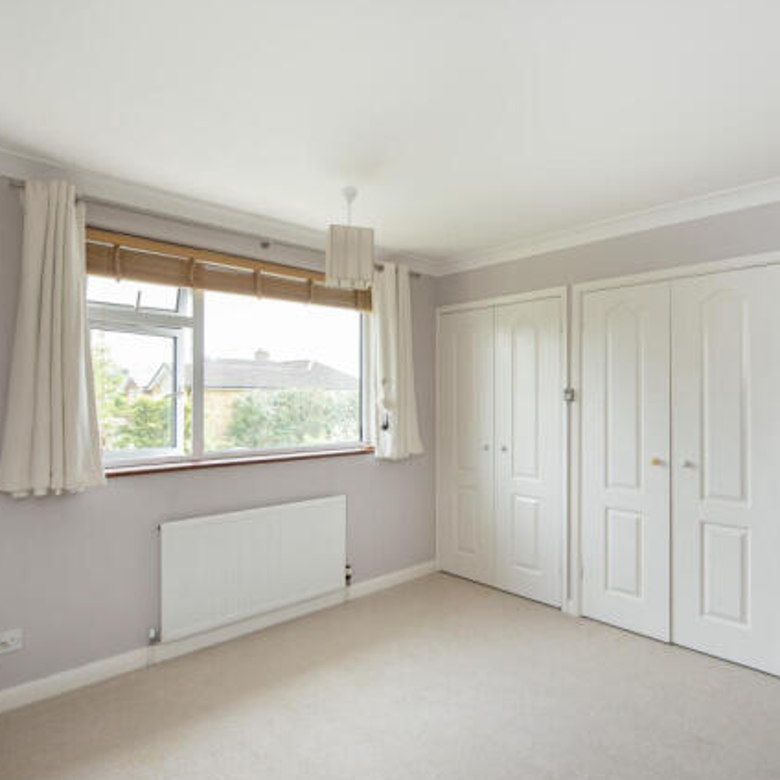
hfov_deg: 71.6
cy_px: 396
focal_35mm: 21
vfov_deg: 72.1
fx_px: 535
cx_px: 456
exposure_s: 1/30
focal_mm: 16
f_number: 10
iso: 320
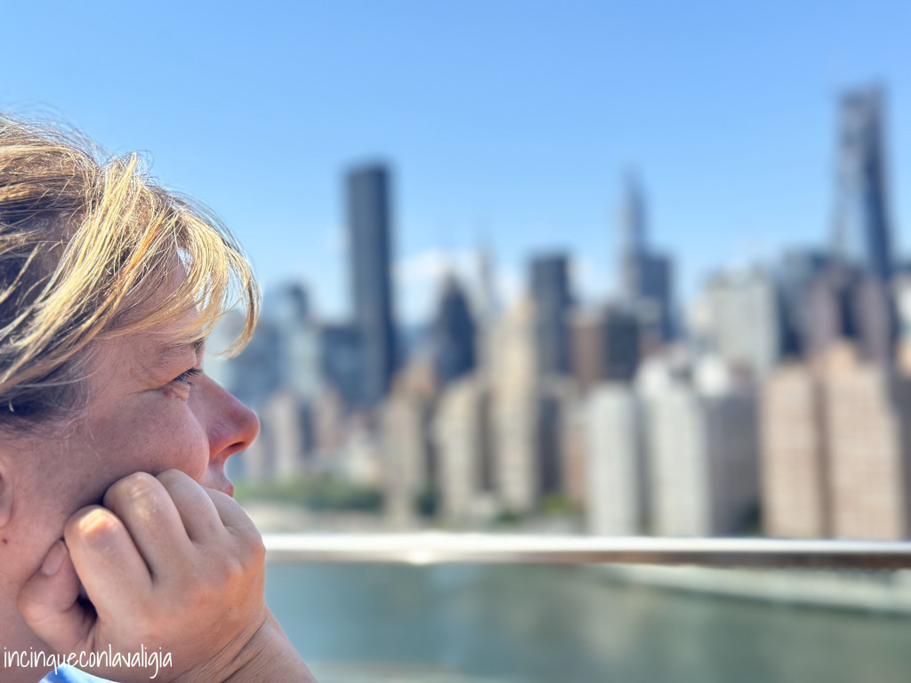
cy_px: 342
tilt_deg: +2.6
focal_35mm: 48
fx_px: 1263
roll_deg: +2.4
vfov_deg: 30.3
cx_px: 456
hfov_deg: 39.7
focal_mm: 6.86
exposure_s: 1/2976
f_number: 1.78
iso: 100
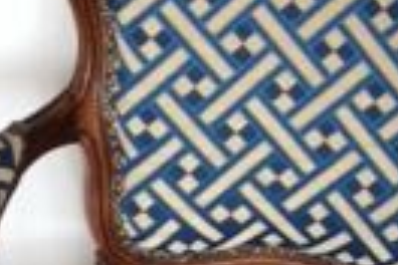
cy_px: 382
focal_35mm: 176
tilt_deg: -34.0
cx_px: 302
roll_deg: -3.6
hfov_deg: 11.6
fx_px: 1946
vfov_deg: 7.7
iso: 64
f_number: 2.4
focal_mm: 4.28
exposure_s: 1/20
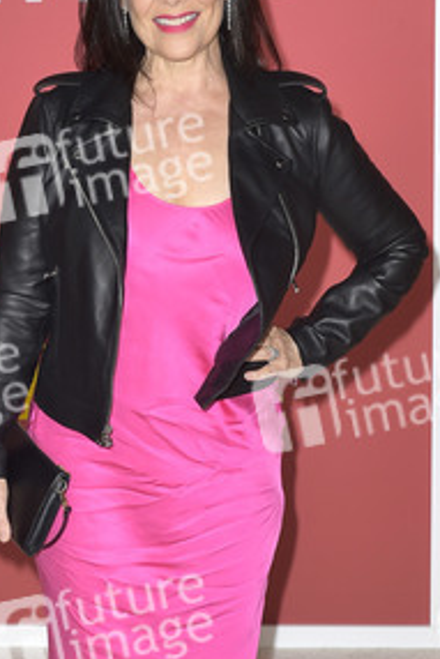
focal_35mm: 77
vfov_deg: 26.3
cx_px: 162
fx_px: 1410
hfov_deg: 17.7
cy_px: 283
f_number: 6.3
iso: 400
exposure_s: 1/250
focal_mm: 55
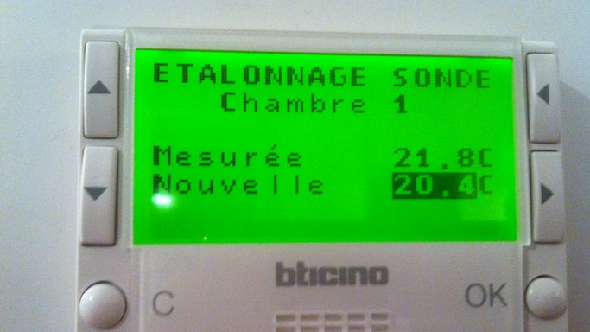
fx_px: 610
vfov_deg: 30.3
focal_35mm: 39
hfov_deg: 51.6
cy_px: 212
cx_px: 291
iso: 400
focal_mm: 3.85
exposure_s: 1/15
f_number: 2.8
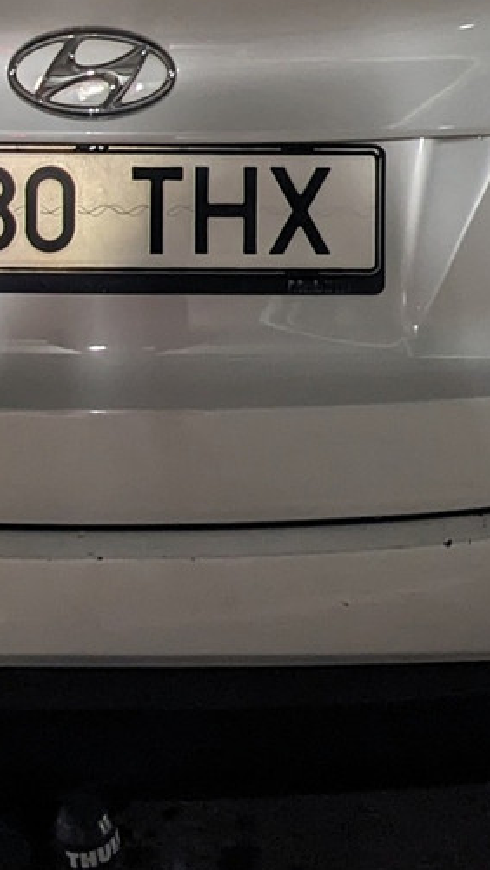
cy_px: 99
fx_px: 2170
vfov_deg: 22.2
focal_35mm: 94
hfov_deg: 12.9
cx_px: 165
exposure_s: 1/25
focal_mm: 4.38
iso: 98
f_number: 1.73
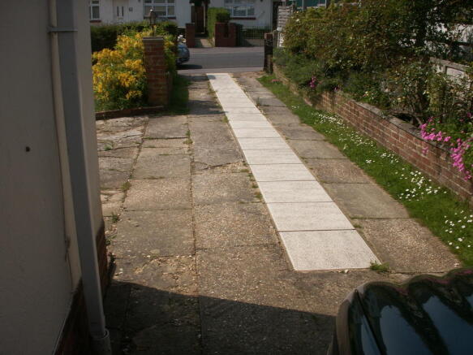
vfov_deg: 38.7
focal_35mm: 37
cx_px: 236
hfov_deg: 50.1
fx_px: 505
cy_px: 178
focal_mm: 7.7
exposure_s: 1/400
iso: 50
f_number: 7.1
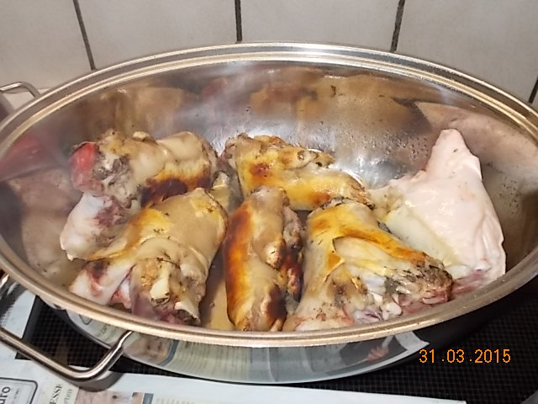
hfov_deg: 47.9
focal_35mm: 39
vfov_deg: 36.8
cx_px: 269
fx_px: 606
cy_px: 202
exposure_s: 1/30
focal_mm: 6.9
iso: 200
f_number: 3.9
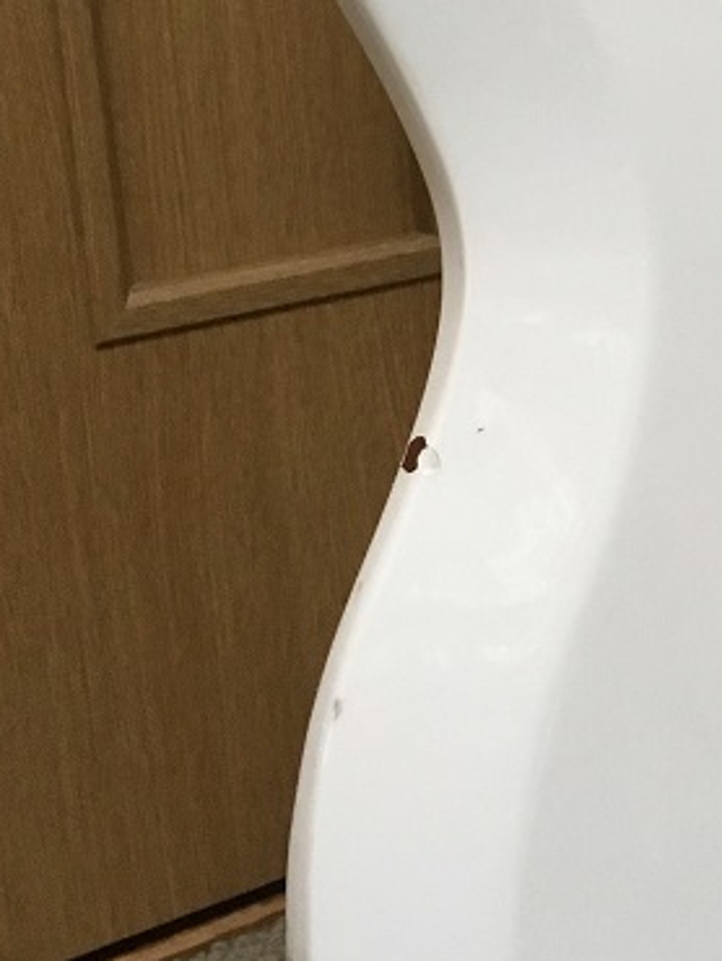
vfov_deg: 24.4
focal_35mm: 79
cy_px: 229
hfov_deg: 17.8
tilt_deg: -11.3
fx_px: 2194
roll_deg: +3.4
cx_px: 867
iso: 160
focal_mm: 4.15
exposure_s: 1/30
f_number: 2.2
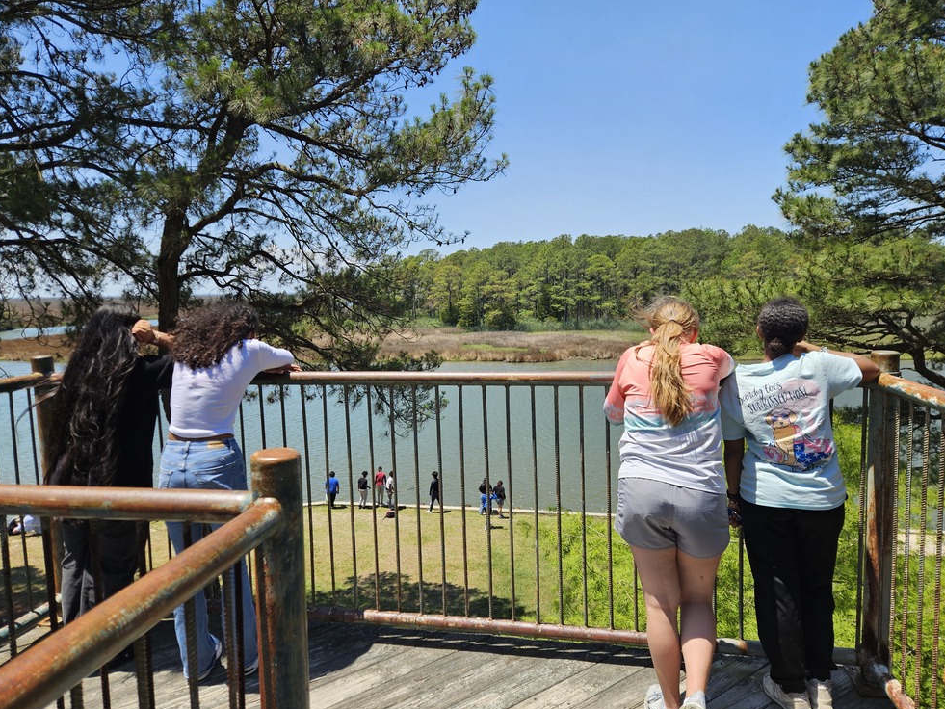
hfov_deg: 71.6
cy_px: 353
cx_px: 482
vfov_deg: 56.8
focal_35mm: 24
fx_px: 655
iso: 25
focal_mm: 5.4
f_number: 1.8
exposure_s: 1/1123
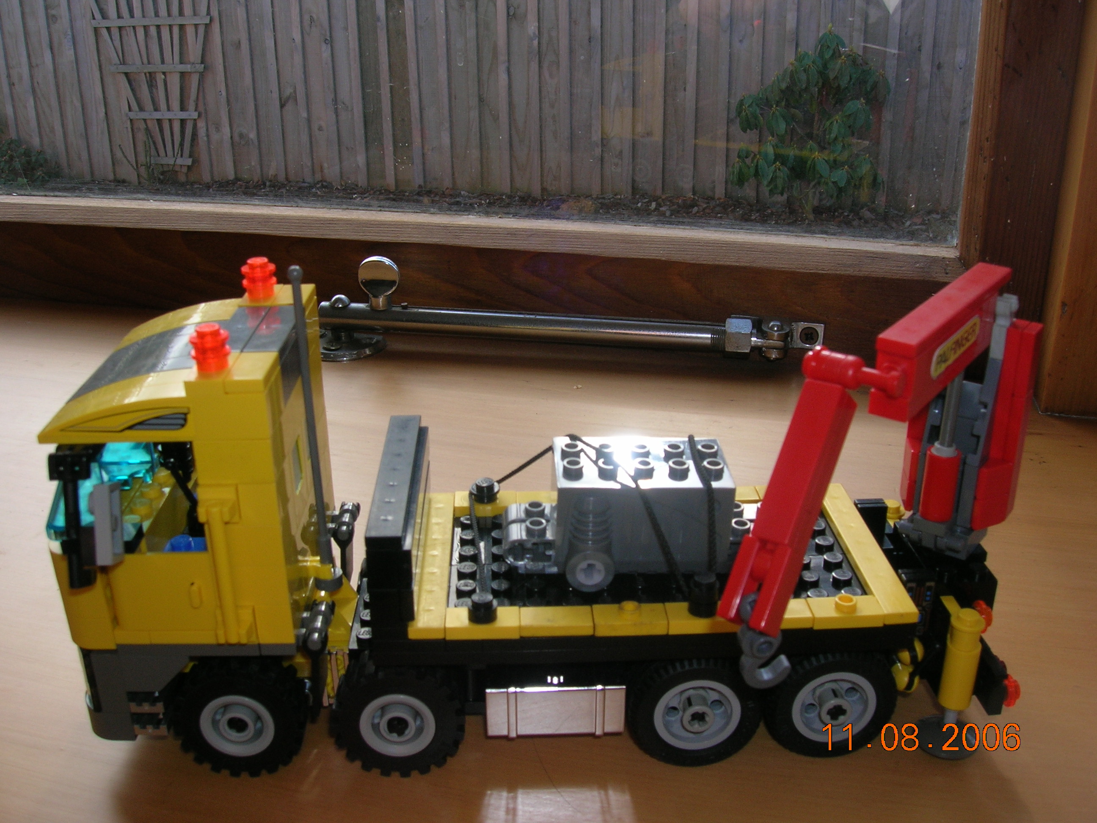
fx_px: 1077
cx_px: 548
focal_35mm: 34
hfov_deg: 54.0
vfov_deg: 41.8
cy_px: 412
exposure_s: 1/91.4
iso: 50
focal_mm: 5.7
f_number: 4.9
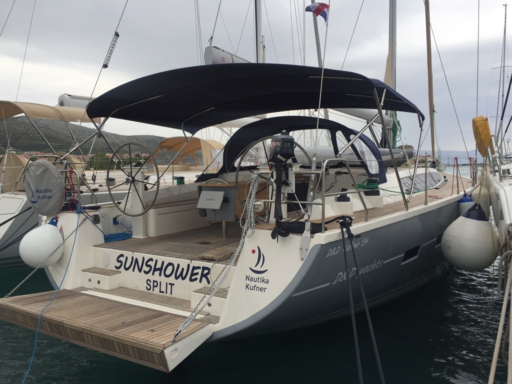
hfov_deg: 61.7
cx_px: 256
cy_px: 192
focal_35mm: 29
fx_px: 429
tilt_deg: -5.1
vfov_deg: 48.2
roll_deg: -0.2
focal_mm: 4.15
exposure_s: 1/534
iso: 32
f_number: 2.2
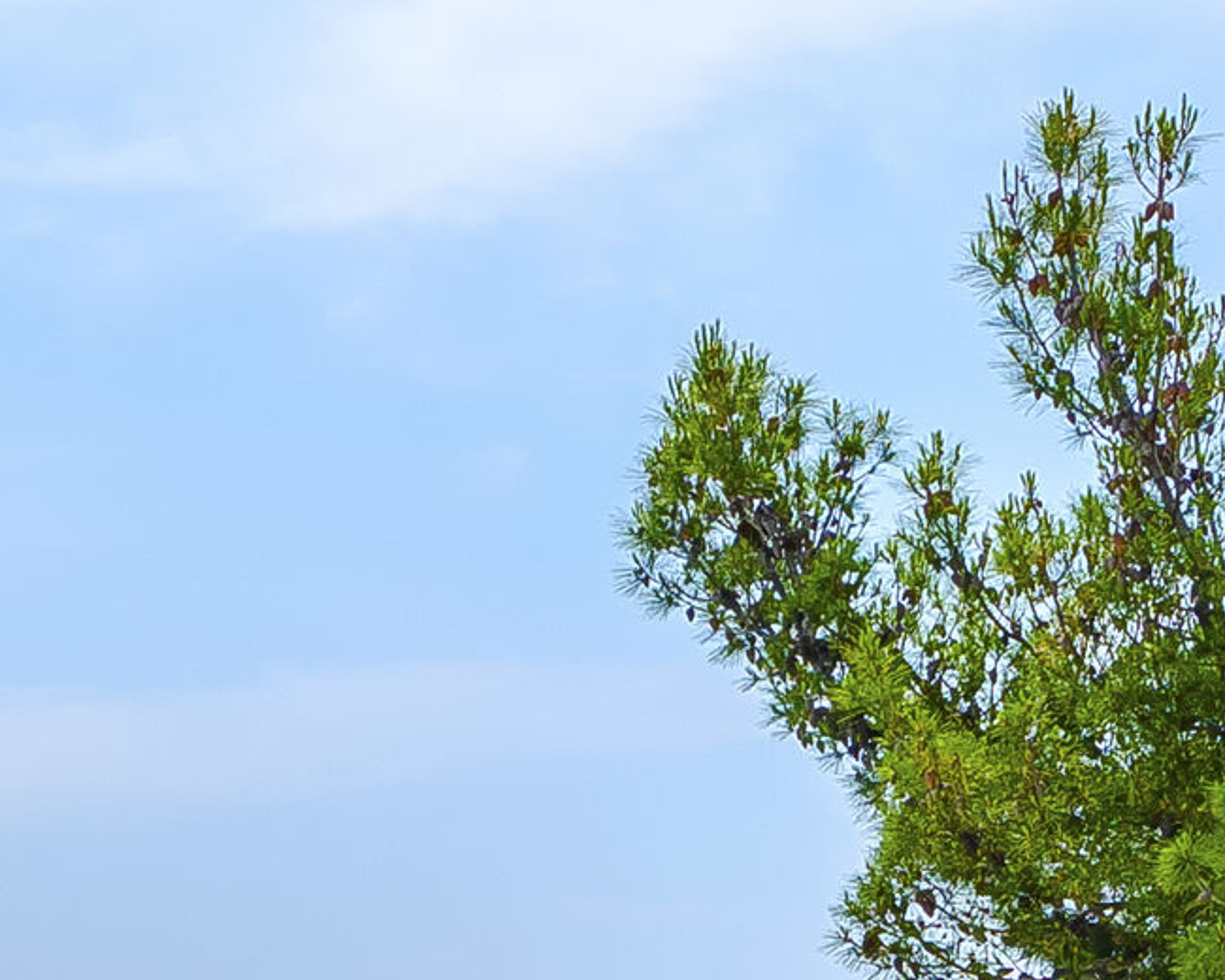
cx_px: -761
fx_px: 4387
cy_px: 1120
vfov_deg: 12.5
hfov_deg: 14.5
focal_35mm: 121
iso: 125
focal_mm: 20
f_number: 6.3
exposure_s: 1/1000
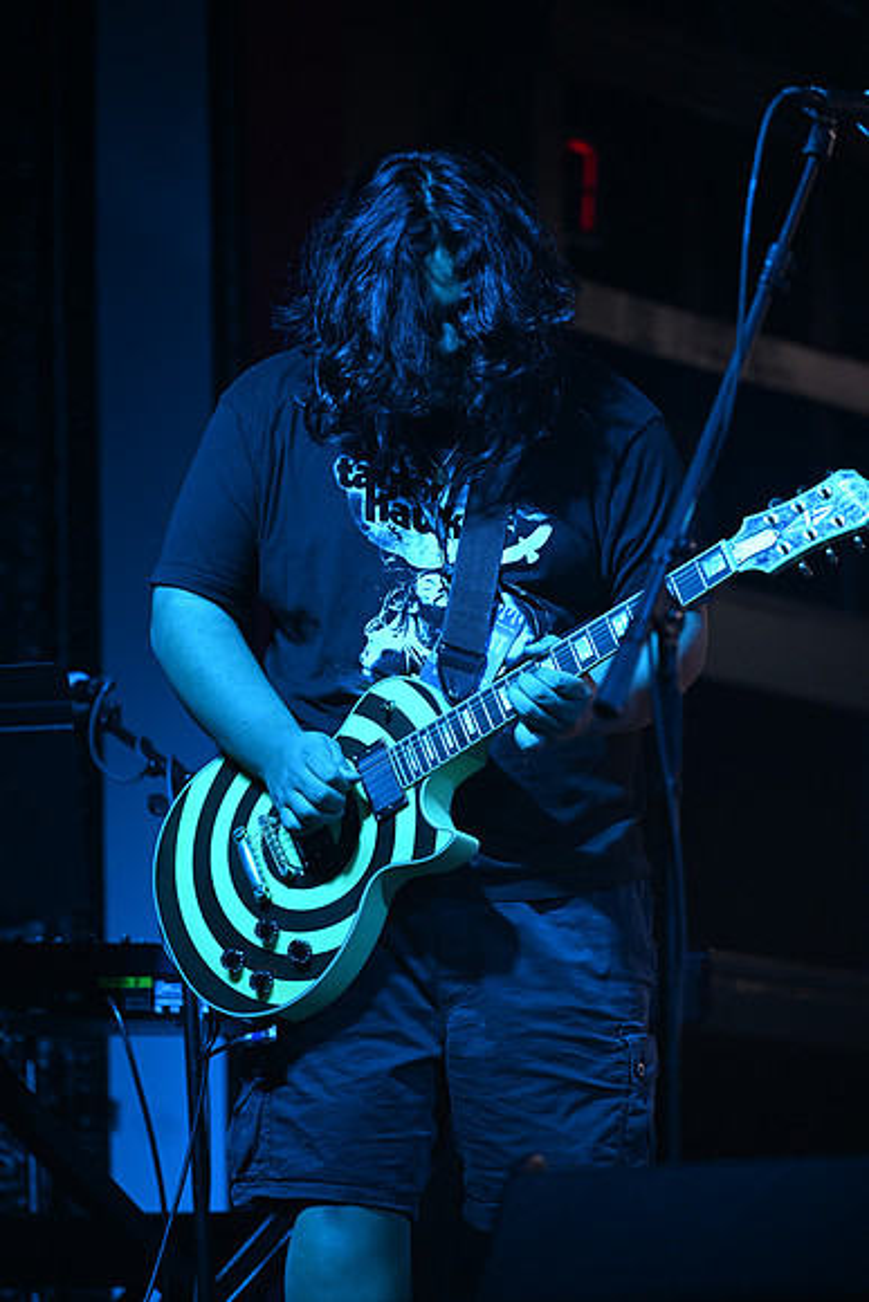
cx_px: 434
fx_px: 7237
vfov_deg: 10.3
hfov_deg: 6.9
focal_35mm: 200
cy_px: 651
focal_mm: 200
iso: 1600
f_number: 3.5
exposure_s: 1/400
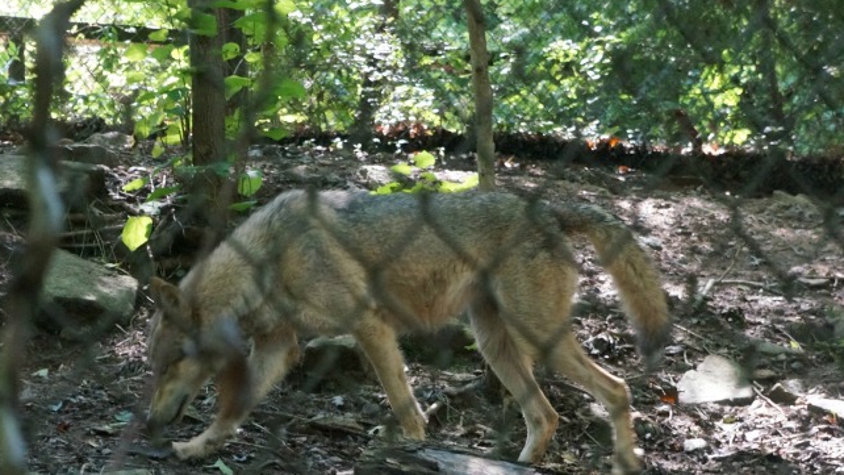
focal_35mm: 88
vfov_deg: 13.8
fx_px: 1959
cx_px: 421
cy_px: 282
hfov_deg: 24.3
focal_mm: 55
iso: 2500
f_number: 5.6
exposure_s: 1/160
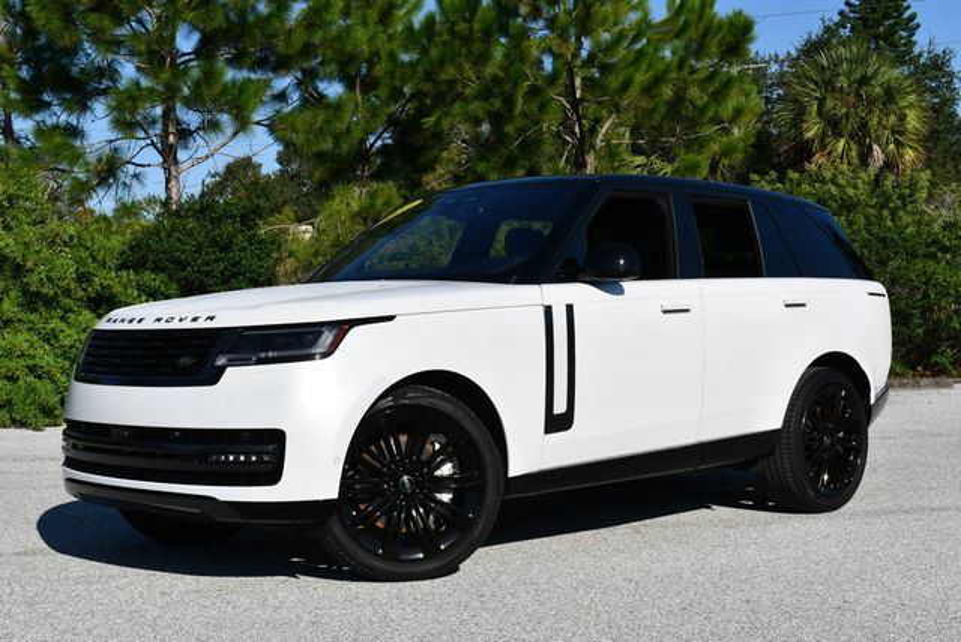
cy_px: 321
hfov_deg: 35.6
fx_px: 1496
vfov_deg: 24.2
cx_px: 480
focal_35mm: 56
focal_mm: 28
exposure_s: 1/320
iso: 100
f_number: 9
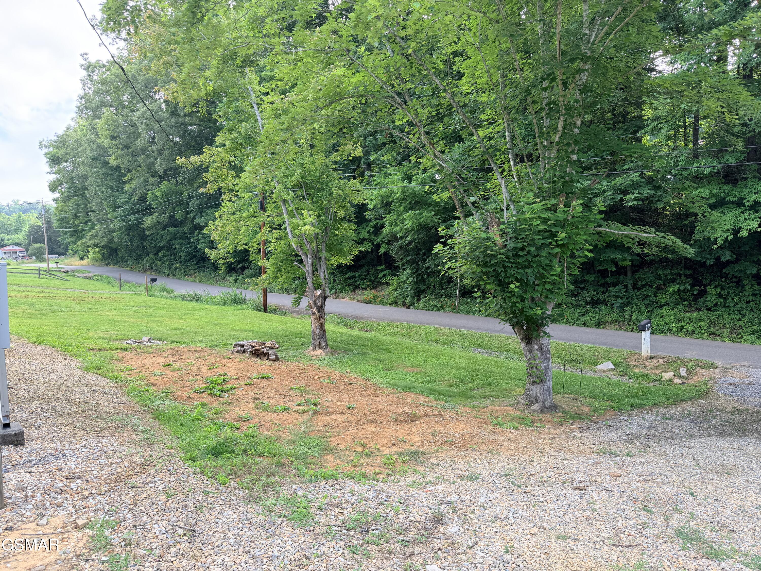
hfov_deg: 71.6
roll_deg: +2.6
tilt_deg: -3.1
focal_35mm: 24
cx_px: 380
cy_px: 286
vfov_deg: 56.8
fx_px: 528
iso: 64
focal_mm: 6.76
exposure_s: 1/199
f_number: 1.78
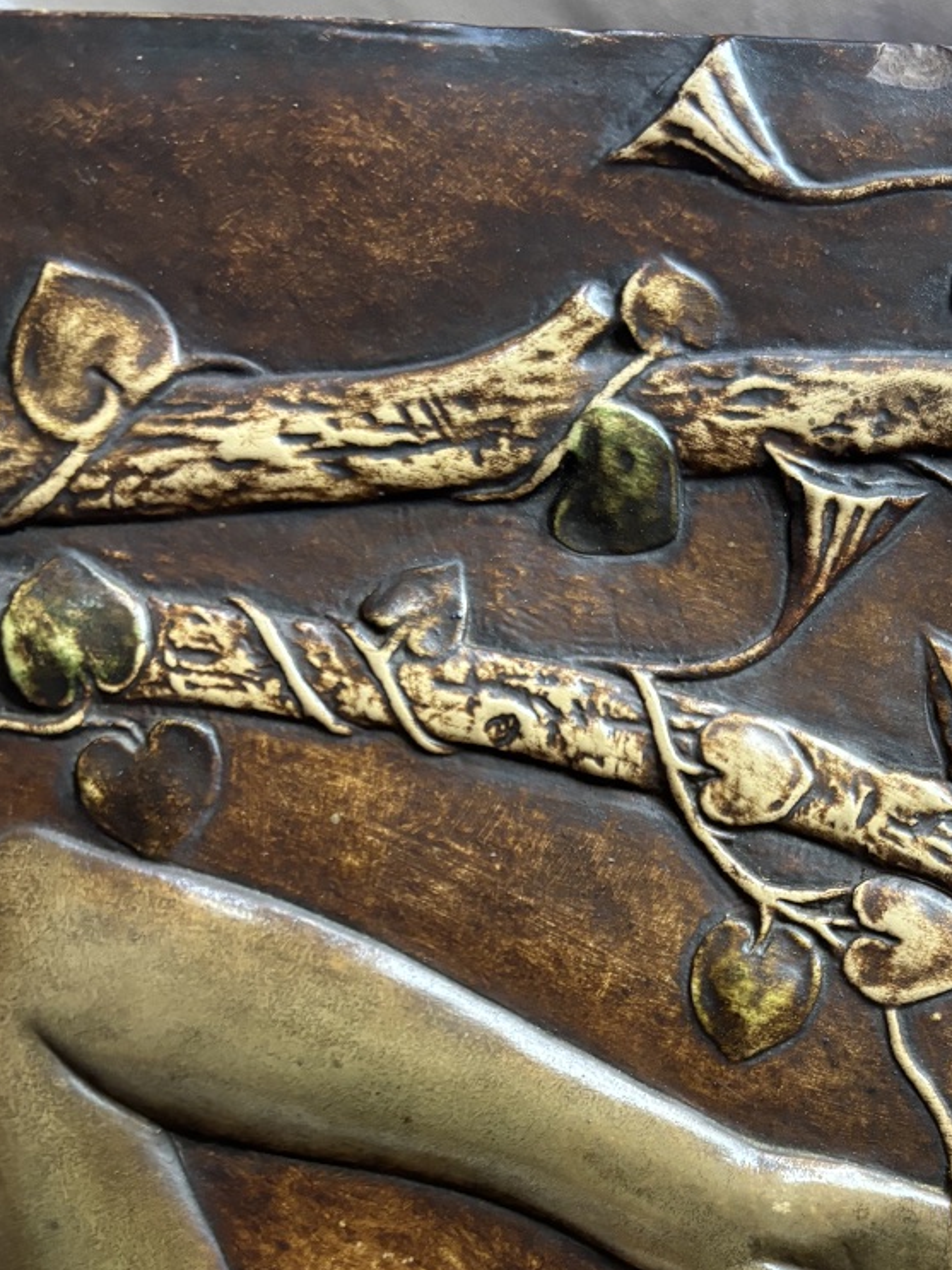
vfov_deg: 43.5
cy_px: 938
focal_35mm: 42
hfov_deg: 33.8
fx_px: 1541
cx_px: 684
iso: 320
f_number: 1.6
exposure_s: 1/60
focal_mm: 5.96
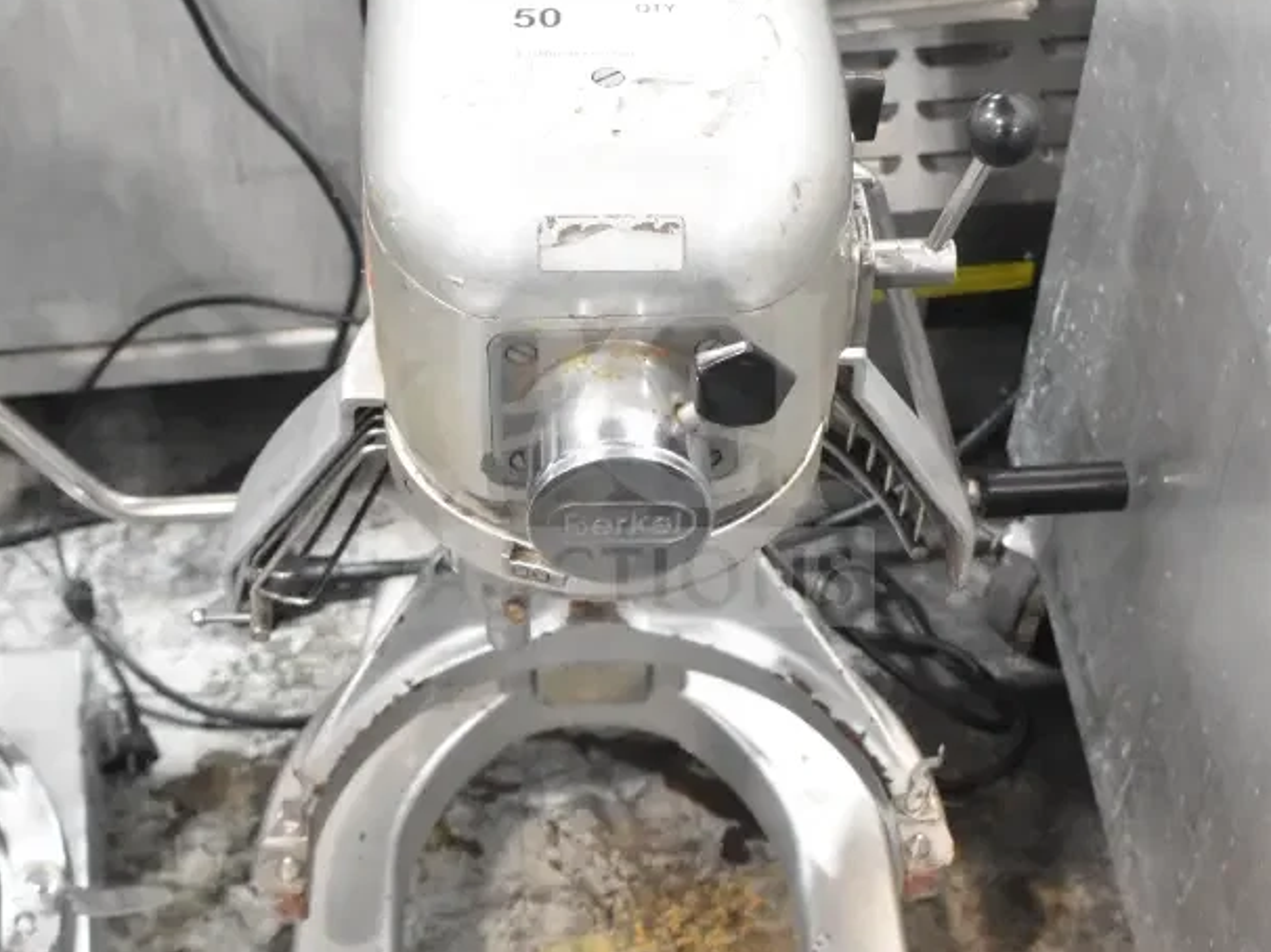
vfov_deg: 24.0
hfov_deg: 31.7
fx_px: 2239
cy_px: 460
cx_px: 638
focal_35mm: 61
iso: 6400
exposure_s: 1/160
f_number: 6.3
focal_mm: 28
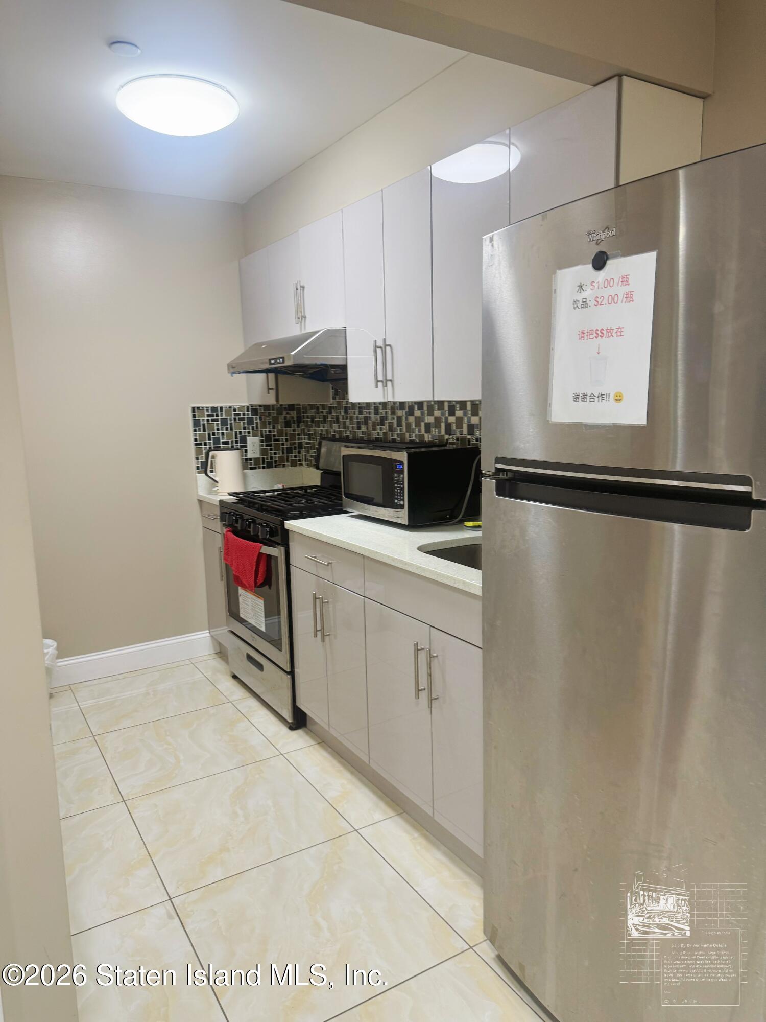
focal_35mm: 24
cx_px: 383
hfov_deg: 56.8
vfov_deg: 71.6
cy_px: 511
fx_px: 708
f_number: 1.78
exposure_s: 1/60
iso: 125
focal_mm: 6.76
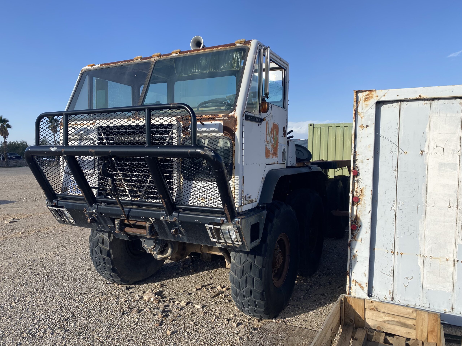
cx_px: 231
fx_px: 347
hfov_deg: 67.3
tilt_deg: -4.0
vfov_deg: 53.1
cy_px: 173
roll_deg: -0.5
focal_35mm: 26
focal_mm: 4.25
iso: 32
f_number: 1.8
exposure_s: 1/2571
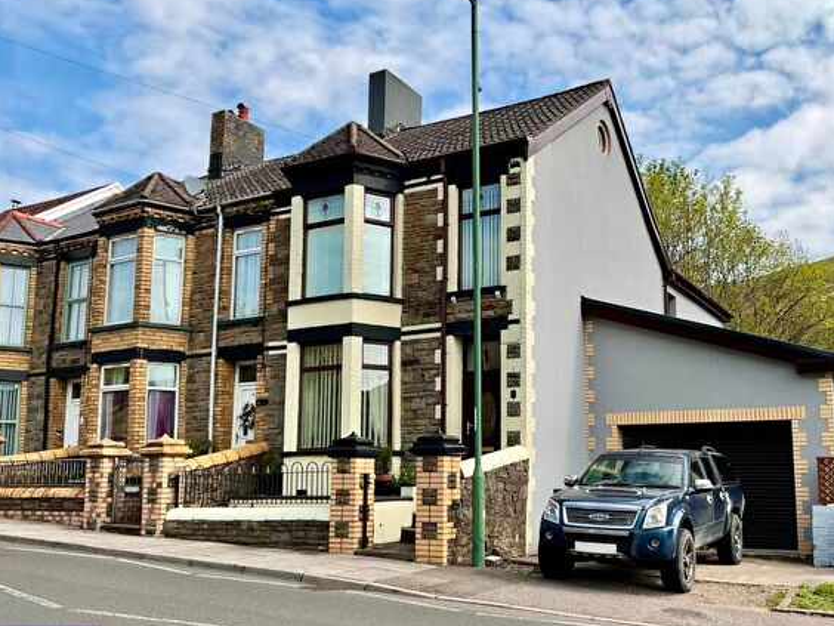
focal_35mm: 36
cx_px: 491
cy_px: 366
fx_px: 867
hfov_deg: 51.1
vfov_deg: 39.5
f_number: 1.8
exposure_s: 1/1577
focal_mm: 3
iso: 16
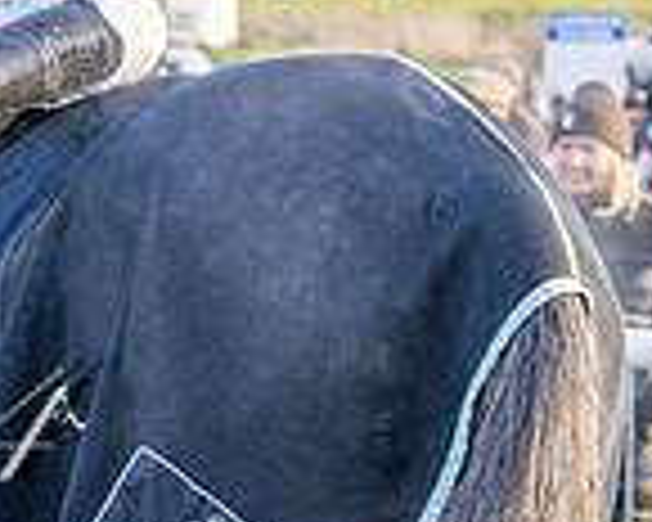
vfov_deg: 7.2
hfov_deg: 8.5
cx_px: -722
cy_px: 272
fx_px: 4149
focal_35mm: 215
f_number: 4
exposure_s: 1/1000
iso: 800
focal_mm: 49
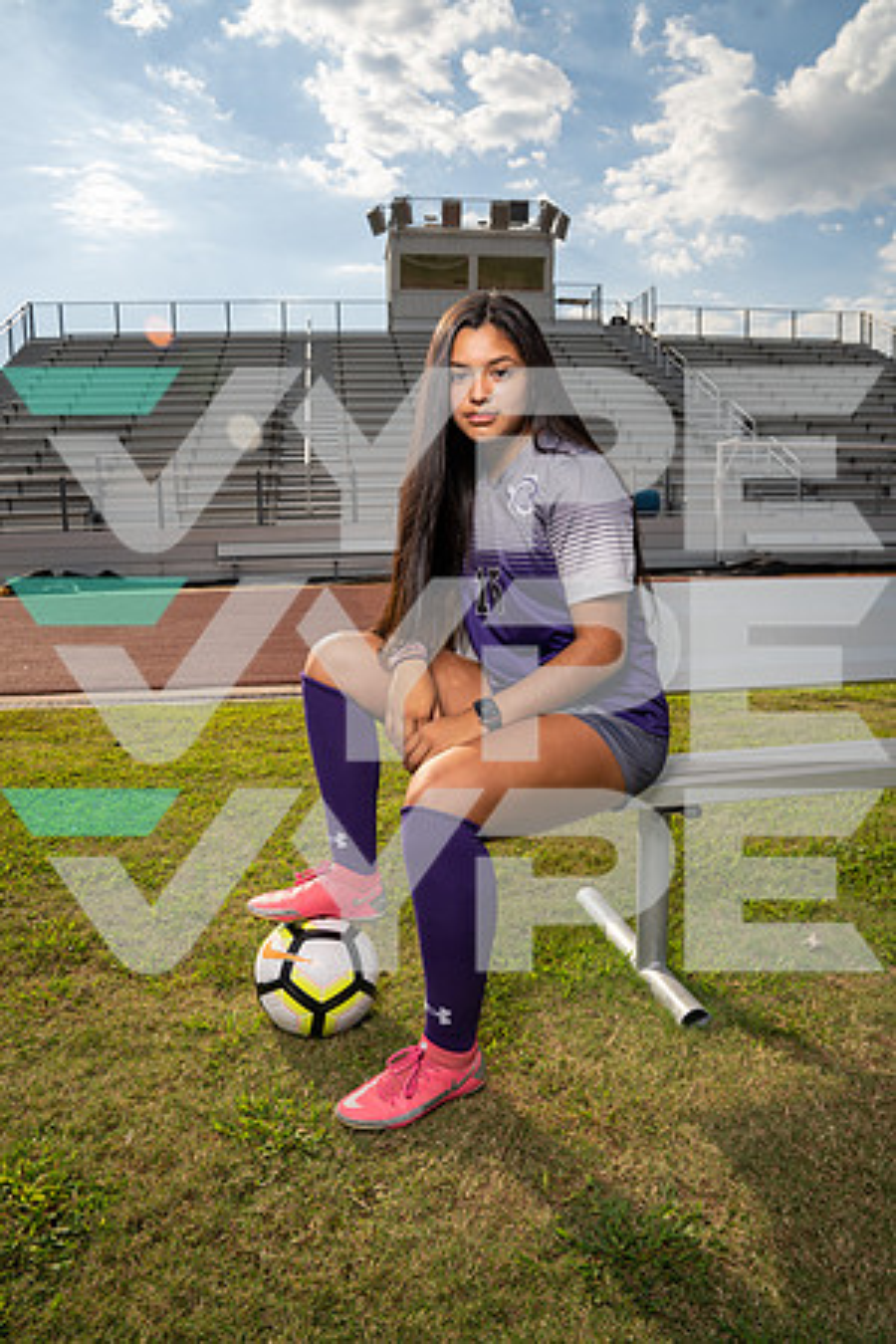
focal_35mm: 24
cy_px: 672
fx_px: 896
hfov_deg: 53.1
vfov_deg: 73.7
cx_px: 448
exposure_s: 1/640
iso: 250
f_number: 8
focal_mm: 24
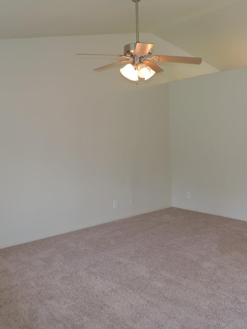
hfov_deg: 42.8
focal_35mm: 33
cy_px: 165
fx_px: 314
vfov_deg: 55.4
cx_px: 140
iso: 140
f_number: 3
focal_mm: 4.3
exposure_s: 1/40
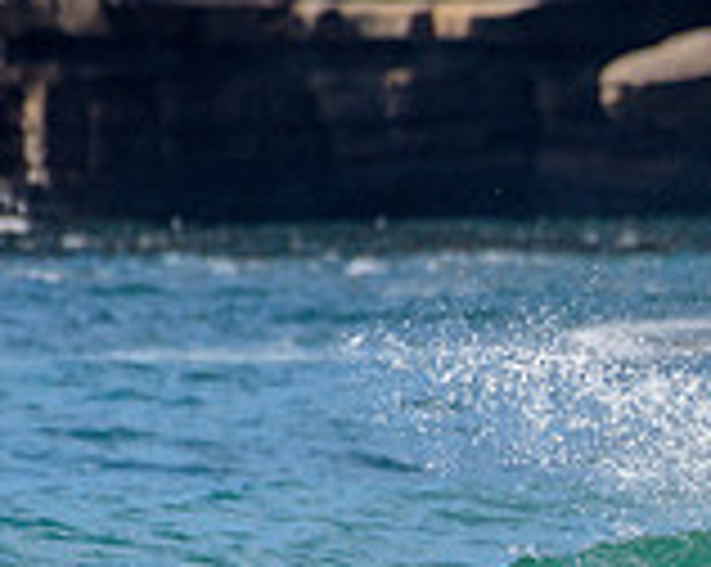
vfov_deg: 0.7
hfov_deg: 0.9
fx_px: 44451
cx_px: 1158
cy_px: 681
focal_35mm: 2115
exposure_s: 1/3200
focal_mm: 500
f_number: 5.6
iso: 320
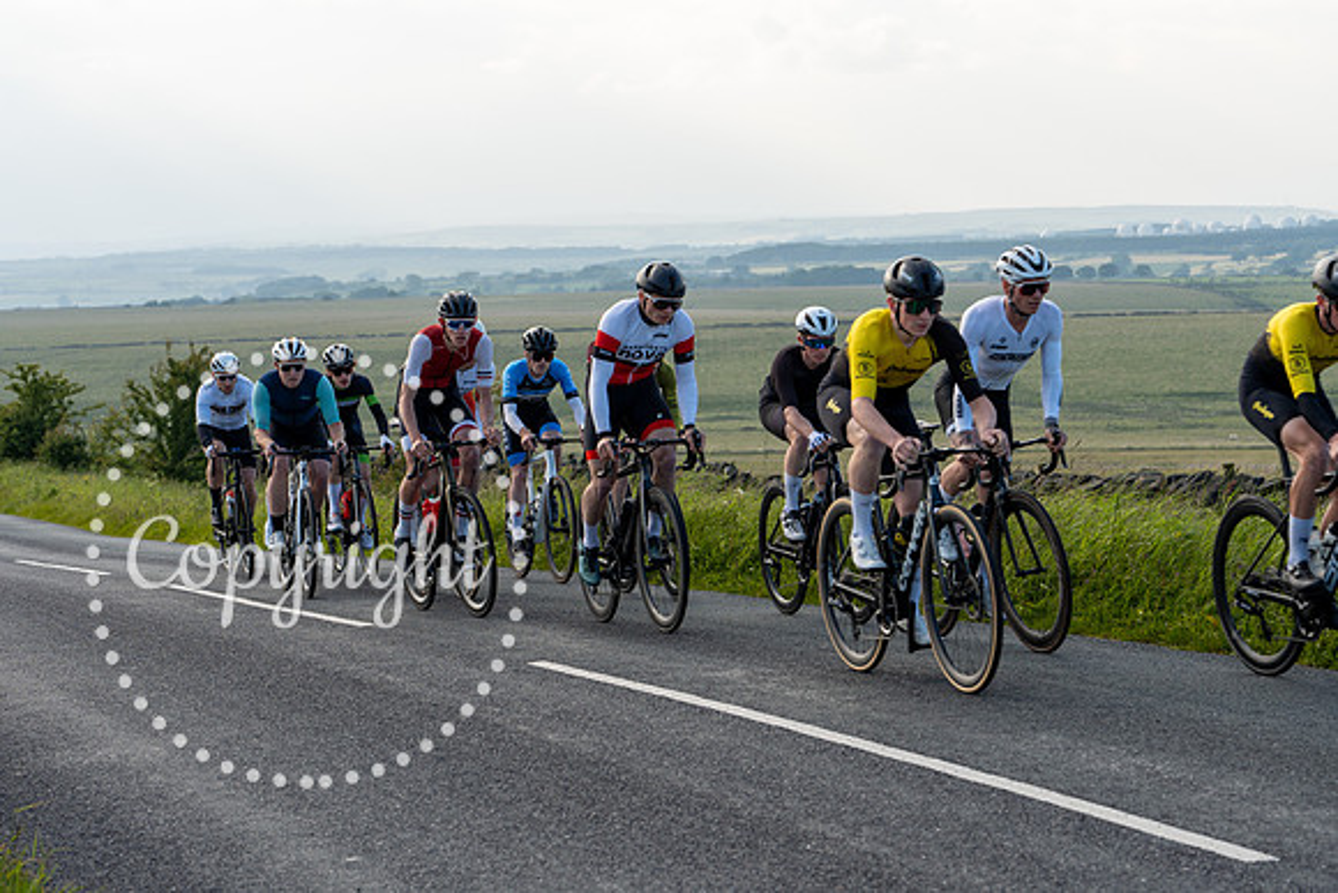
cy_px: 446
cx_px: 669
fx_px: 3048
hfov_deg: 24.8
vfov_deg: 16.7
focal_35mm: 82
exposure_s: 1/320
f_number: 6.3
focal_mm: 82
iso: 200
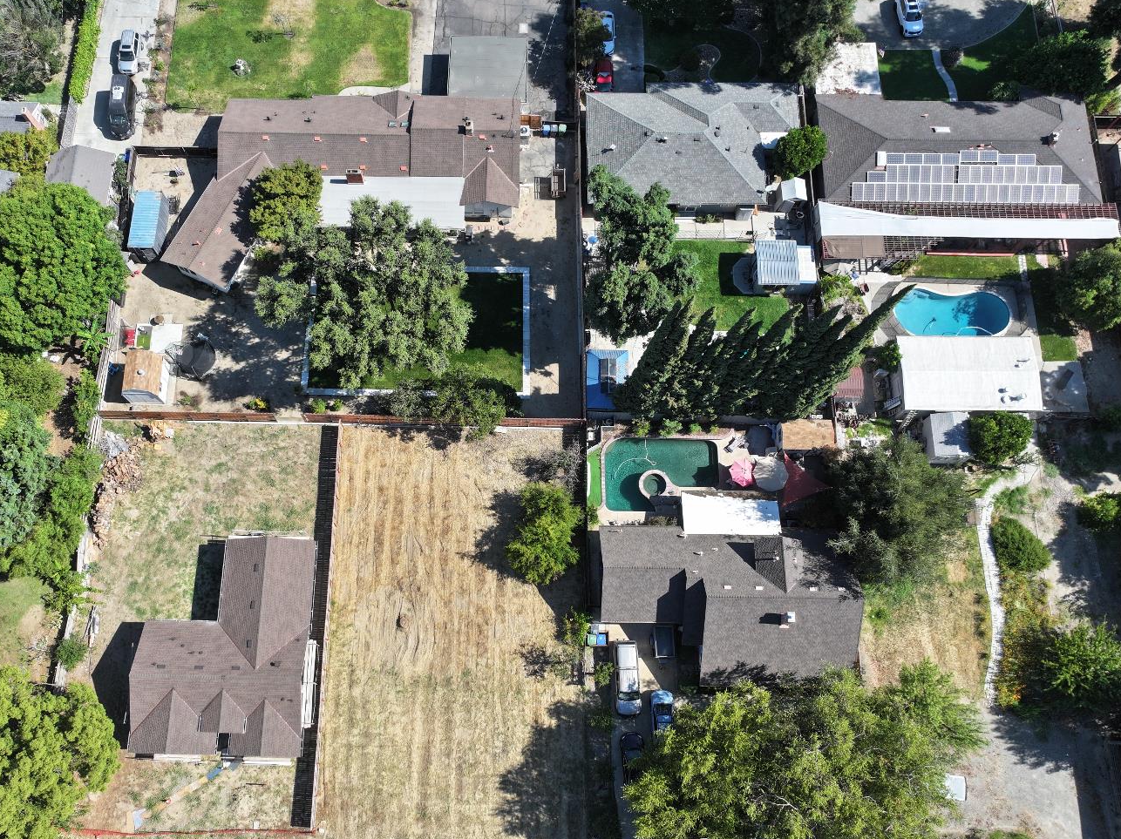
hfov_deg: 63.2
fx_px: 906
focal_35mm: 28
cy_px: 467
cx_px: 481
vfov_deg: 49.6
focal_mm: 12.29
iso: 120
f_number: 2.8
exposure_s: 1/1250
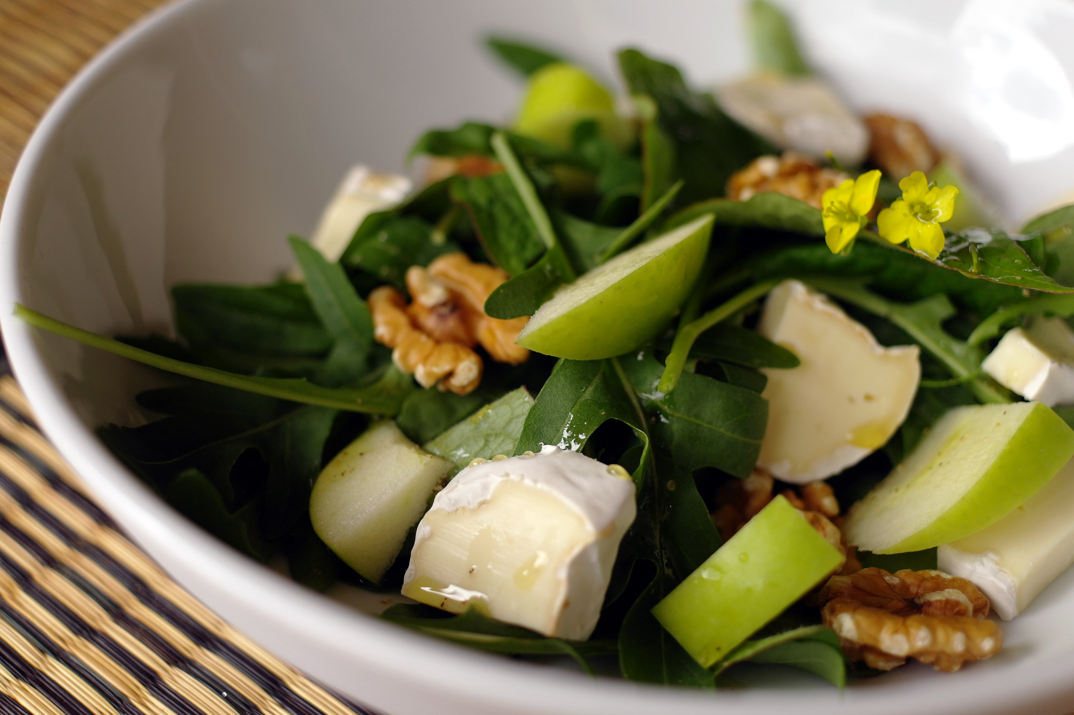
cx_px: 537
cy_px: 358
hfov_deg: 42.8
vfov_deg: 29.2
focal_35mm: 46
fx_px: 1372
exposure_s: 1/400
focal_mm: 30
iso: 100
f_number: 2.2
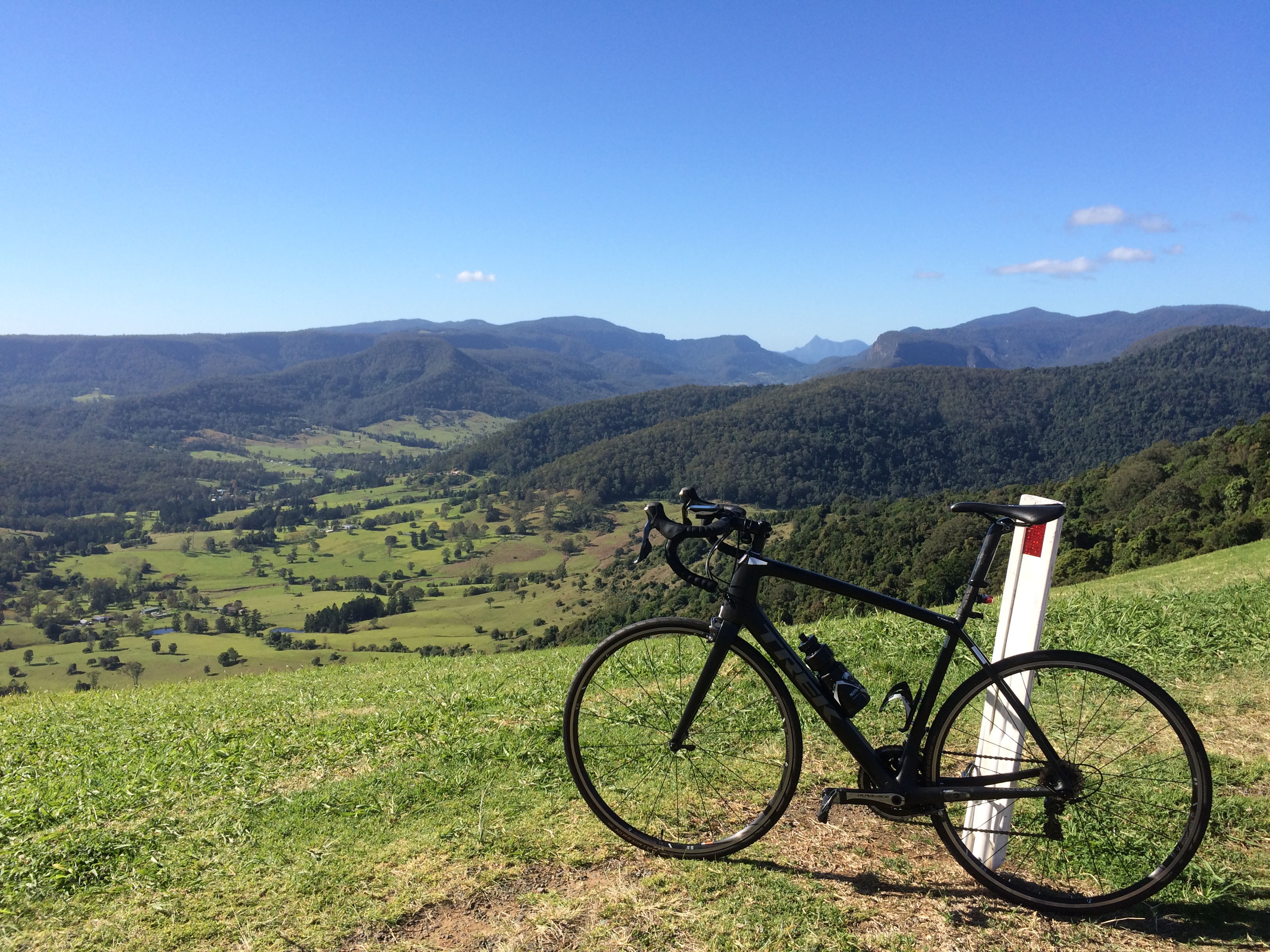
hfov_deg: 61.7
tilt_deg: -8.8
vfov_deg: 48.2
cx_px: 635
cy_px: 476
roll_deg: +0.9
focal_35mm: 29
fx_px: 1064
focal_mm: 4.15
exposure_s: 1/1520
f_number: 2.2
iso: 32
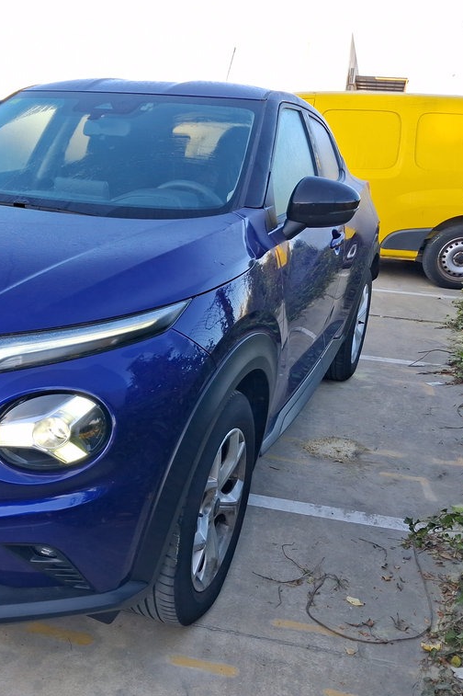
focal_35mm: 38
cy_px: 344
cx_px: 50
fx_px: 734
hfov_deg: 33.3
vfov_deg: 50.7
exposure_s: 1/126
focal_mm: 4
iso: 20
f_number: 1.8
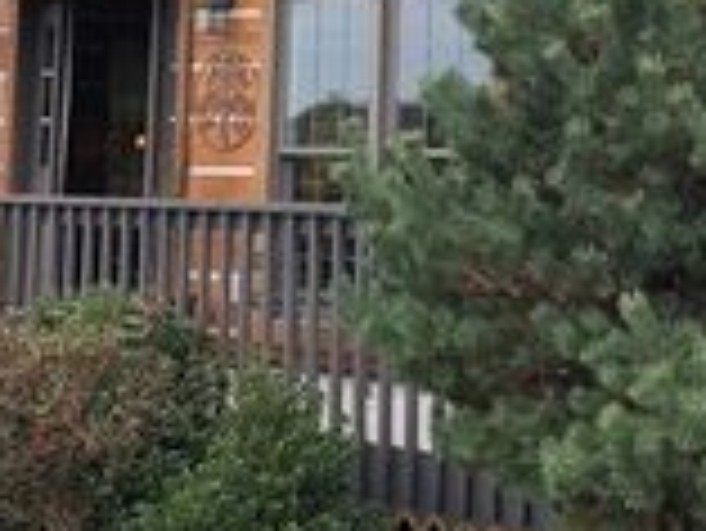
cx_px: 436
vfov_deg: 16.3
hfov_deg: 22.0
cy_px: -11
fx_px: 1817
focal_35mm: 89
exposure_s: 1/578
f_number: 1.8
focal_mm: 3.99
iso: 20
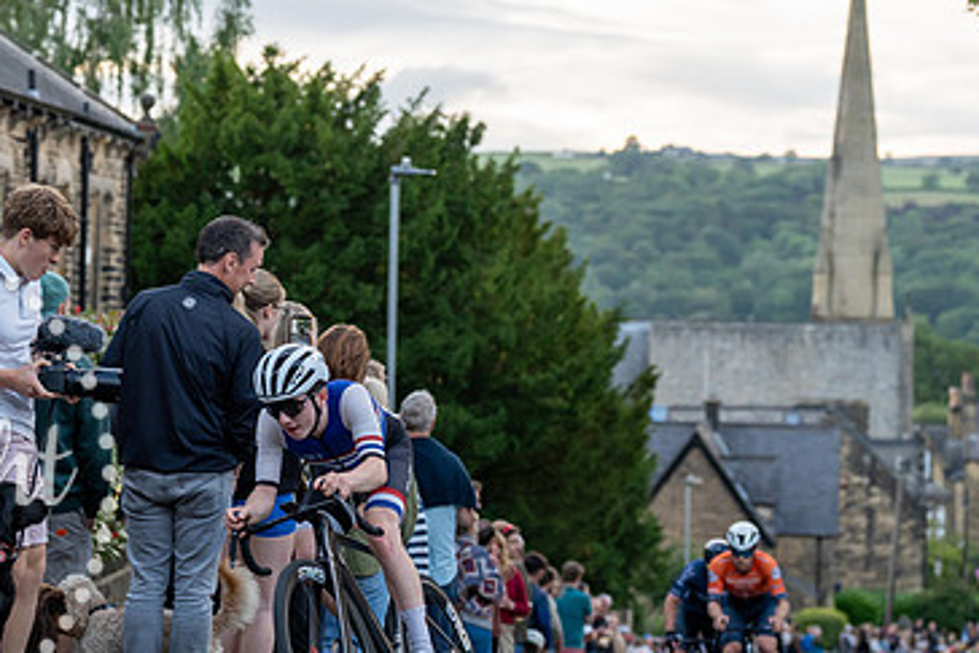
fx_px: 3428
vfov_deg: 10.9
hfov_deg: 16.2
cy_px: 340
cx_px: 282
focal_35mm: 126
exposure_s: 1/800
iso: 1600
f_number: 3.5
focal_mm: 79
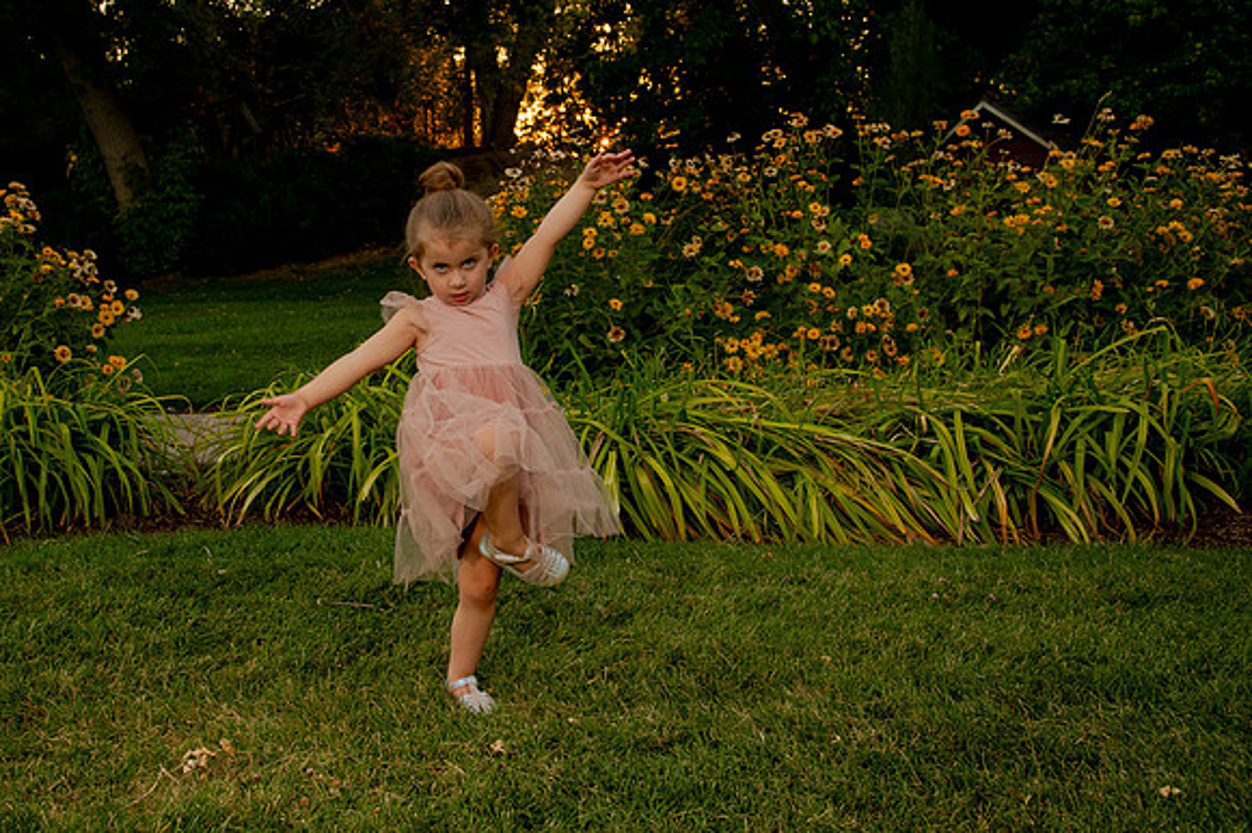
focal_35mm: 45
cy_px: 360
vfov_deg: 29.7
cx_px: 446
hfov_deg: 43.1
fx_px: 1567
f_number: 7.1
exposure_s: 1/100
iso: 640
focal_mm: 35
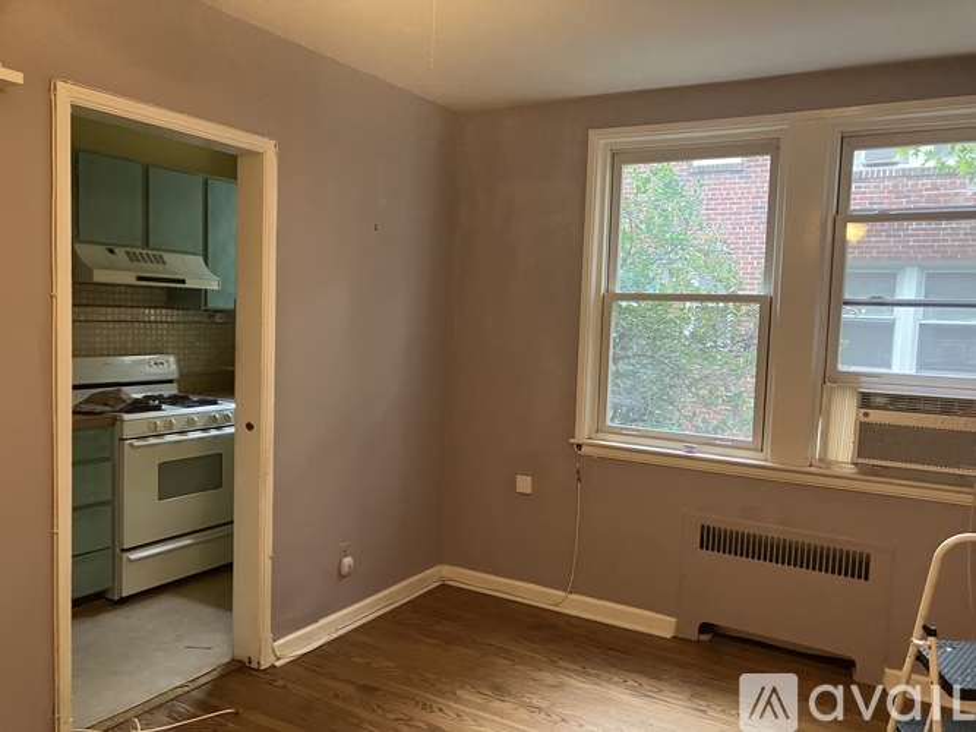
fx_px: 789
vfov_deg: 49.7
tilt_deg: -4.2
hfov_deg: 63.5
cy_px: 366
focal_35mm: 28
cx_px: 488
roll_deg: -2.2
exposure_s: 1/40
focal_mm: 3.99
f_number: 1.8
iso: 400
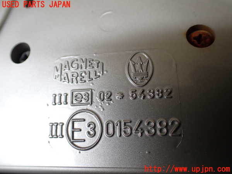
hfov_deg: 60.0
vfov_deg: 46.8
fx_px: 201
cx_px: 116
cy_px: 87
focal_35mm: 30
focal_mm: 5.4
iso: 125
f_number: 2.3
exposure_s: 1/125
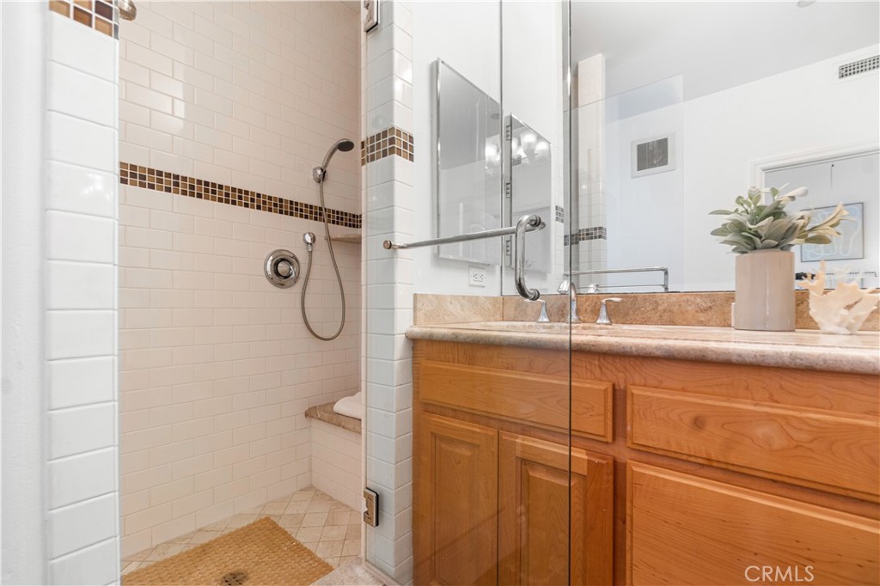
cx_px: 440
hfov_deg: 100.4
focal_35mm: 15
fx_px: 367
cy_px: 293
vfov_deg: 77.3
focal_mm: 10
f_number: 7.1
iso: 100
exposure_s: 1/2
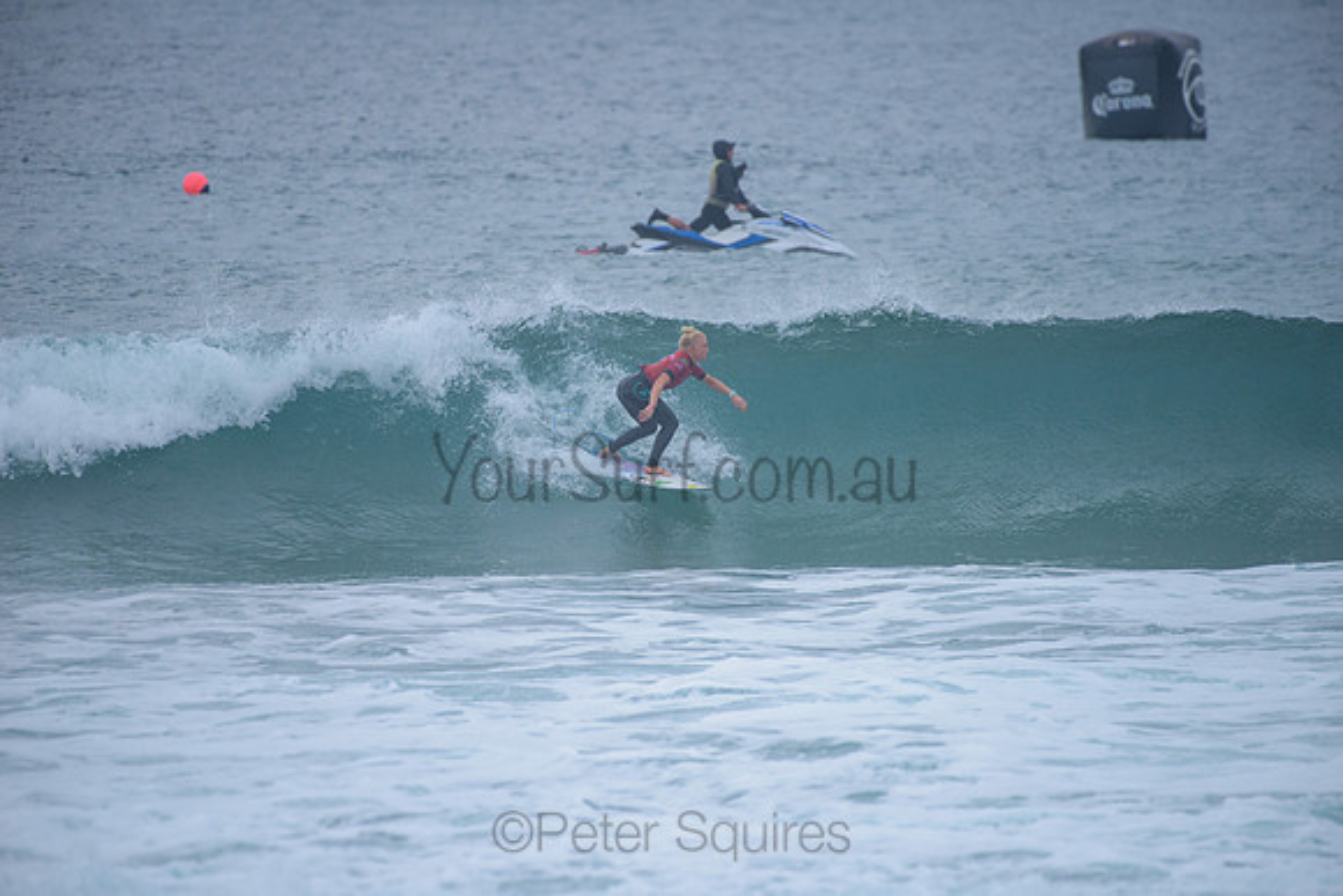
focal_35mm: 500
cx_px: 672
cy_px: 448
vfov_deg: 2.8
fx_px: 18656
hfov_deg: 4.1
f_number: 5.6
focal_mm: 500
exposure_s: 1/2000
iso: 400
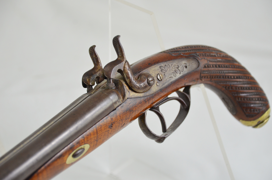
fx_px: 905
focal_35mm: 120
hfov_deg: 17.1
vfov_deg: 11.4
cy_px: 90
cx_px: 136
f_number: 5.6
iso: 640
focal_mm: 80
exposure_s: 1/250
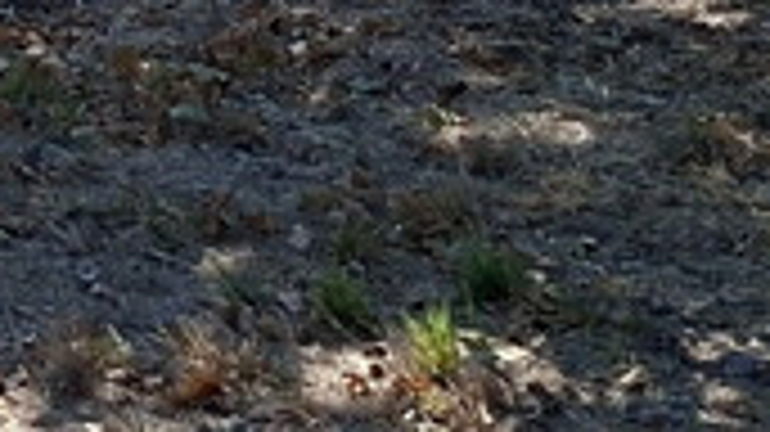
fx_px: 3592
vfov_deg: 6.5
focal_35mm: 176
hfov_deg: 11.4
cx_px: -603
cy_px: -603
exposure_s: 1/1992
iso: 50
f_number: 1.8
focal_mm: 5.54
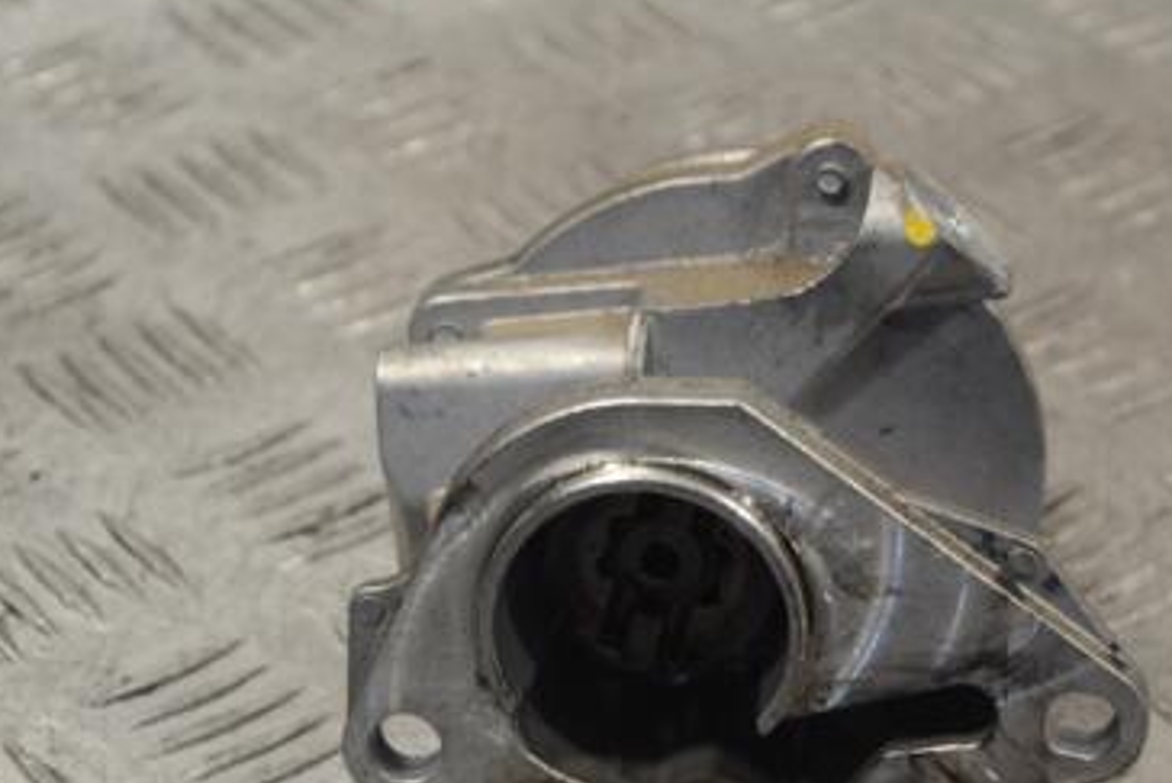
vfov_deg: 10.1
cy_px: 454
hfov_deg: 15.1
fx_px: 4423
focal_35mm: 136
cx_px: 686
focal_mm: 55
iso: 200
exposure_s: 1/30
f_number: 5.6
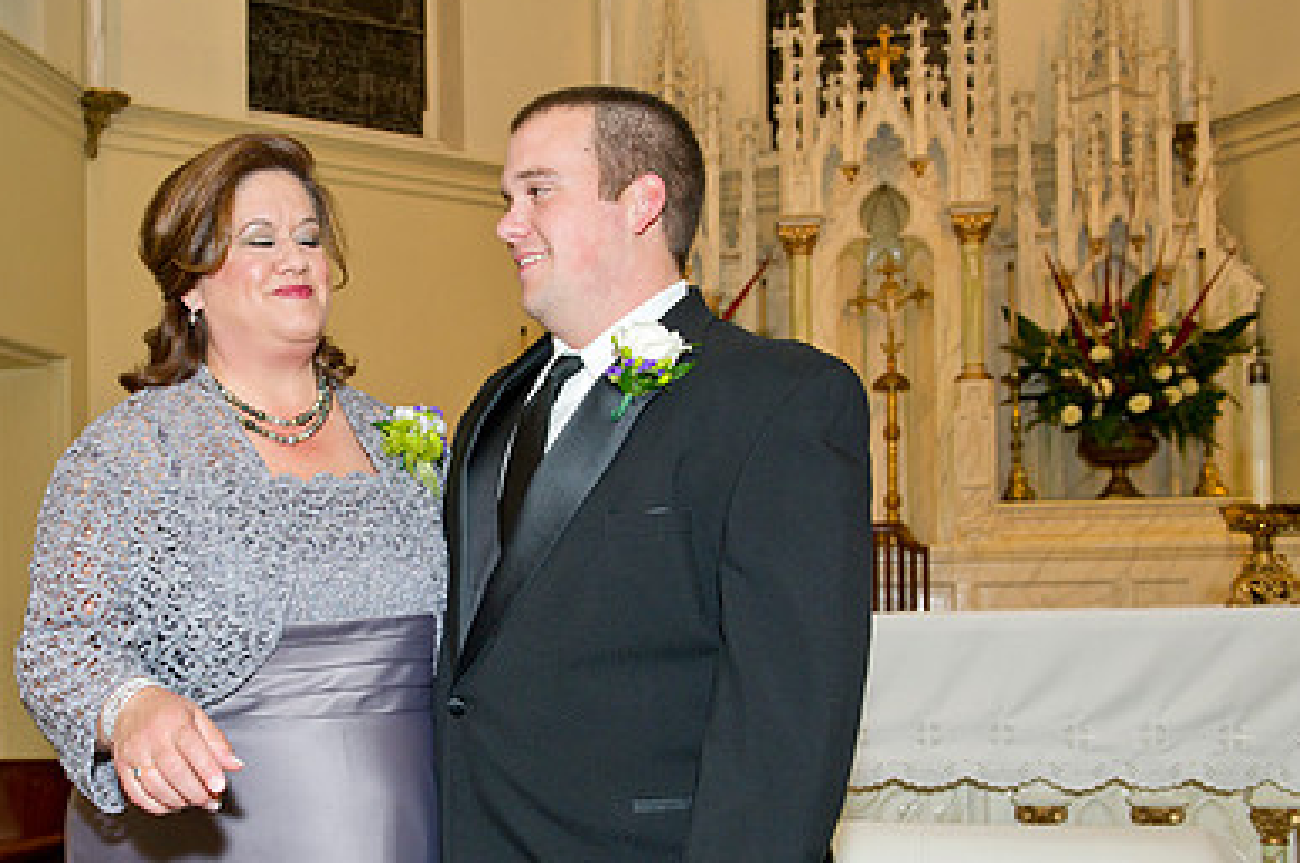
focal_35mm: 48
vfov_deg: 27.8
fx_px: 1731
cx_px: 430
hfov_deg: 40.6
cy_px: 598
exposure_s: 1/125
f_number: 5.6
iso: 800
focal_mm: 32
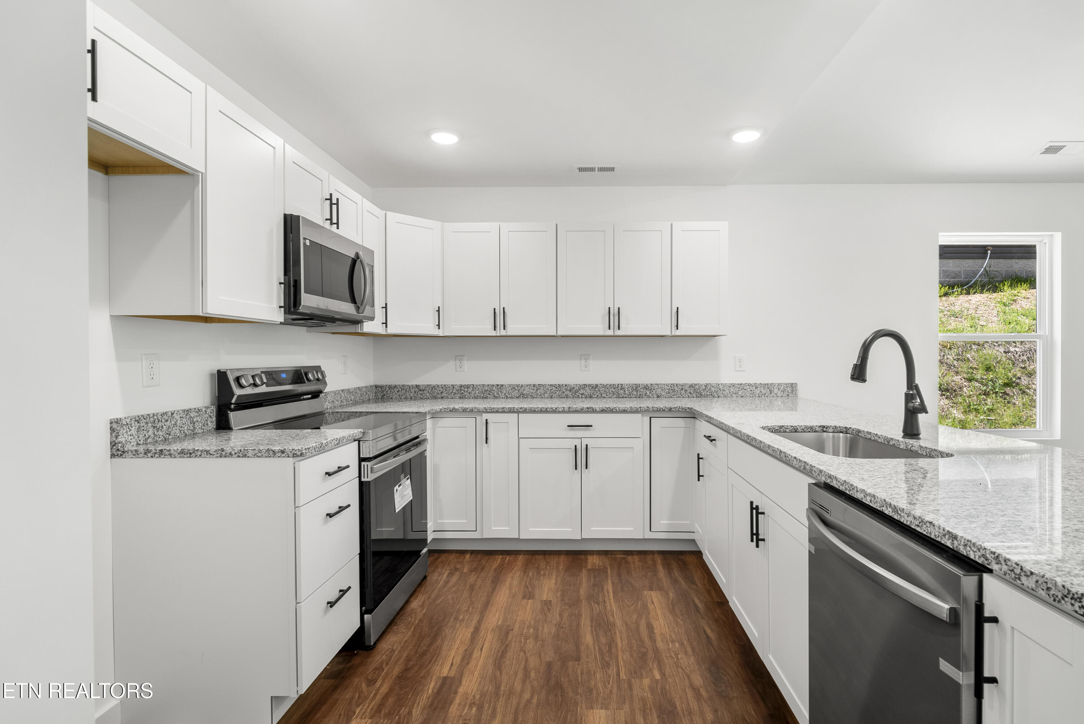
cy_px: 362
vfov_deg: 73.8
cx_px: 542
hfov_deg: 96.7
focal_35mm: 16
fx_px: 482
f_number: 8
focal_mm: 16
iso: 200
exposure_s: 1/60
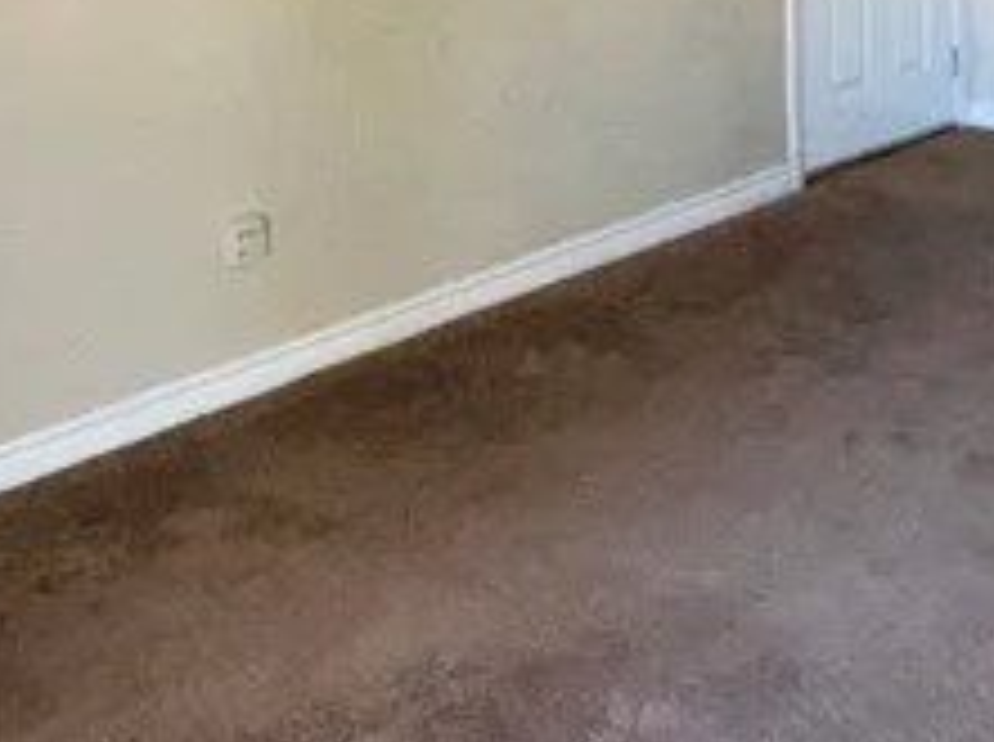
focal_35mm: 65
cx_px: 675
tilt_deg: -4.3
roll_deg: +0.8
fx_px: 1863
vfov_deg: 20.8
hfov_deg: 29.6
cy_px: -175
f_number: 2.2
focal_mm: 2.22
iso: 160
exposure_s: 1/112
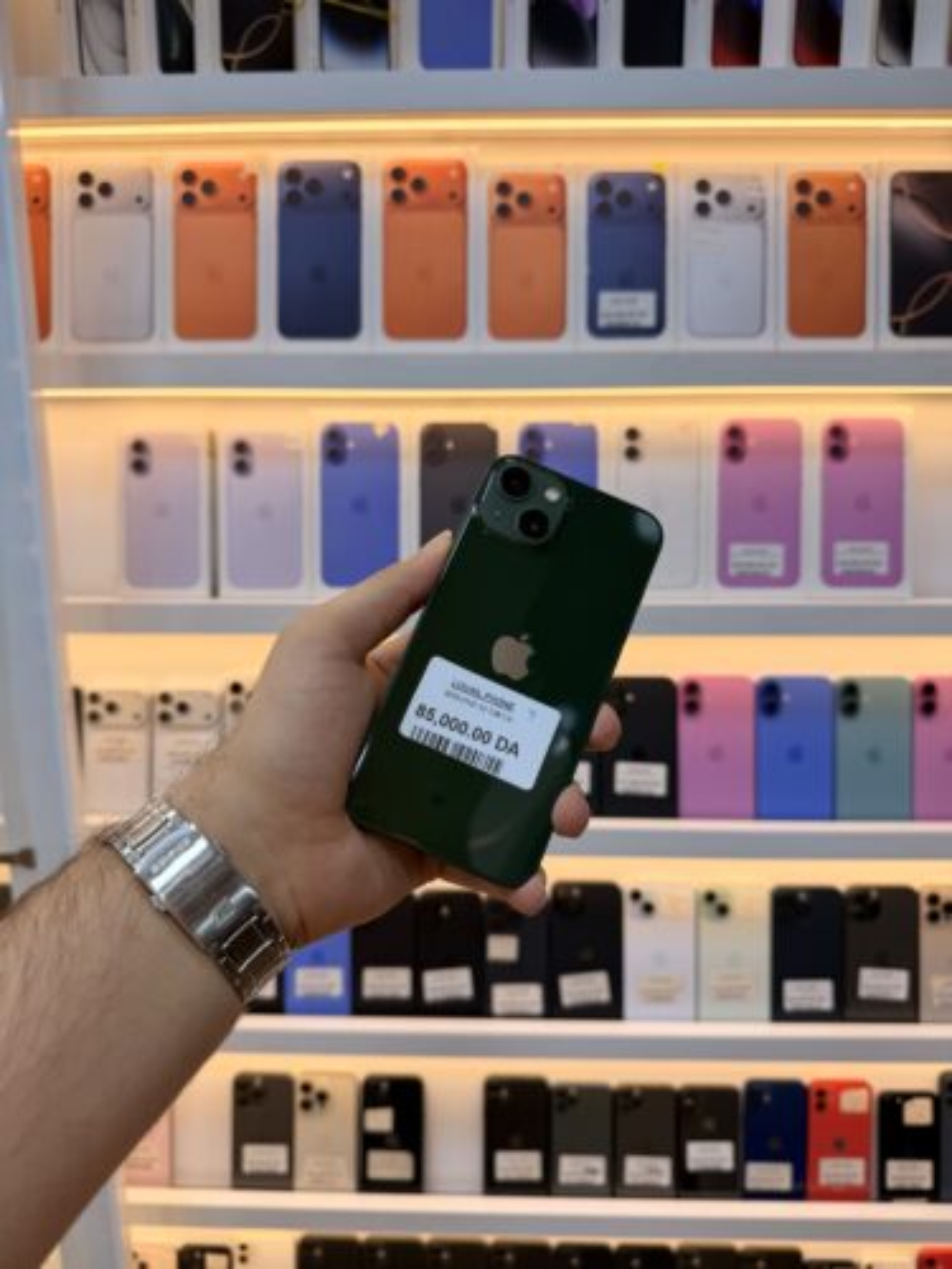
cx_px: 476
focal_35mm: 24
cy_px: 634
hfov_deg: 56.8
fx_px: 880
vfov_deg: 71.6
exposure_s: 1/535
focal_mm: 6.76
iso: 80
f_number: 1.78
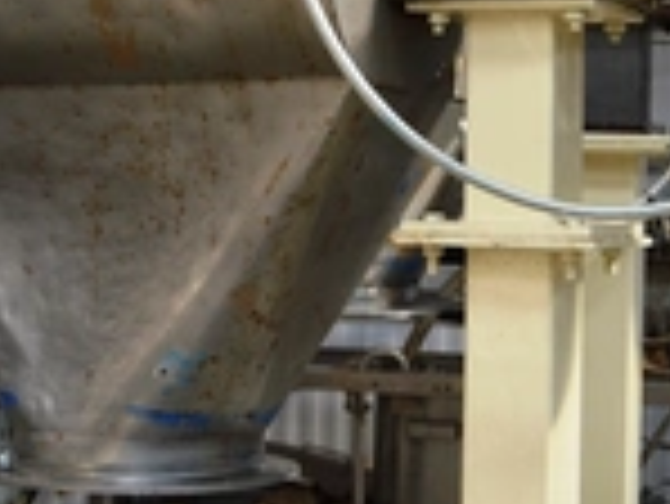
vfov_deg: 15.7
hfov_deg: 20.8
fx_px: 1801
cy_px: 22
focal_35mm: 93
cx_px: 531
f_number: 3.8
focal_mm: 24
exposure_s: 1/60
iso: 450
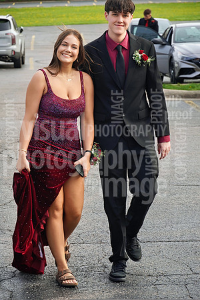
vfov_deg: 17.1
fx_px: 1000
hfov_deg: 11.4
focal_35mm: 120
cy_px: 150
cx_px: 100
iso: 250
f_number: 6.3
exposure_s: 1/250
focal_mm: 80
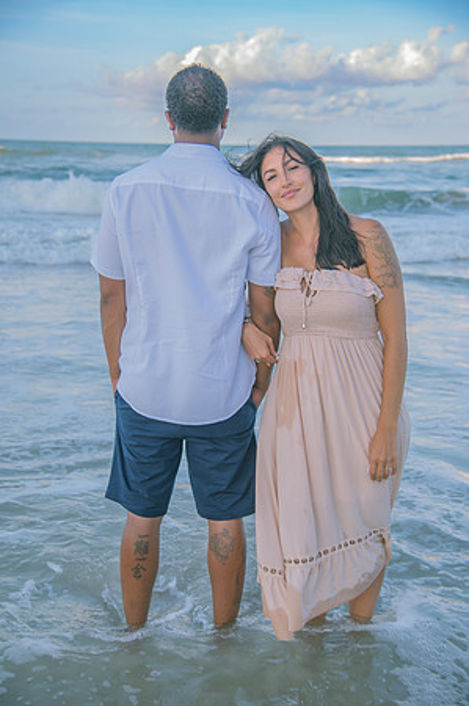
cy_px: 353
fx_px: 940
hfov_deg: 28.0
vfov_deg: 41.2
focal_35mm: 48
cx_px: 234
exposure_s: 1/250
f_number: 4
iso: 200
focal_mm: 48
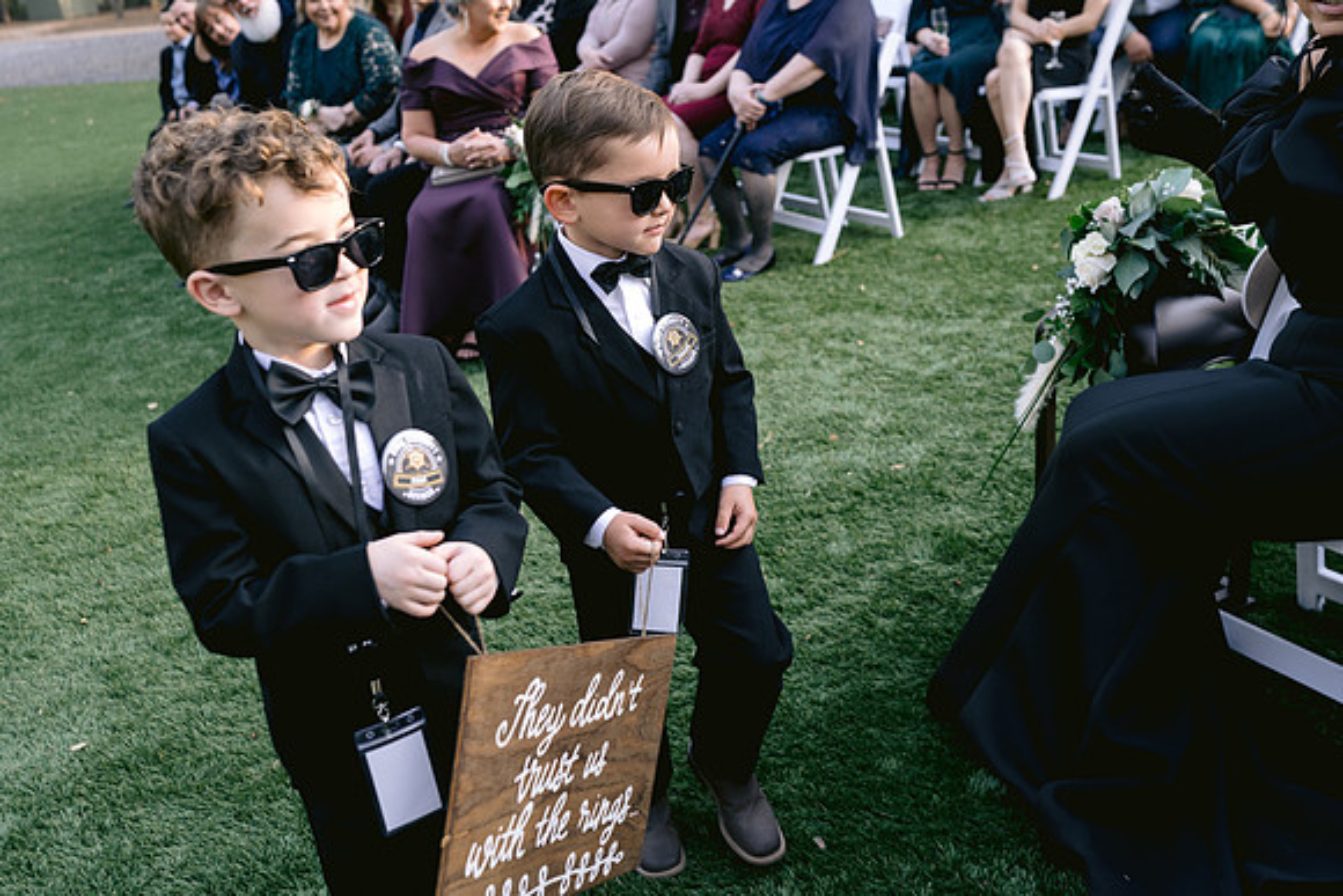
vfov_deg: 37.9
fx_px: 1306
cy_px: 448
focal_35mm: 35
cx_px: 672
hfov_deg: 54.4
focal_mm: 35
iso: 400
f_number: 4
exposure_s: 1/200
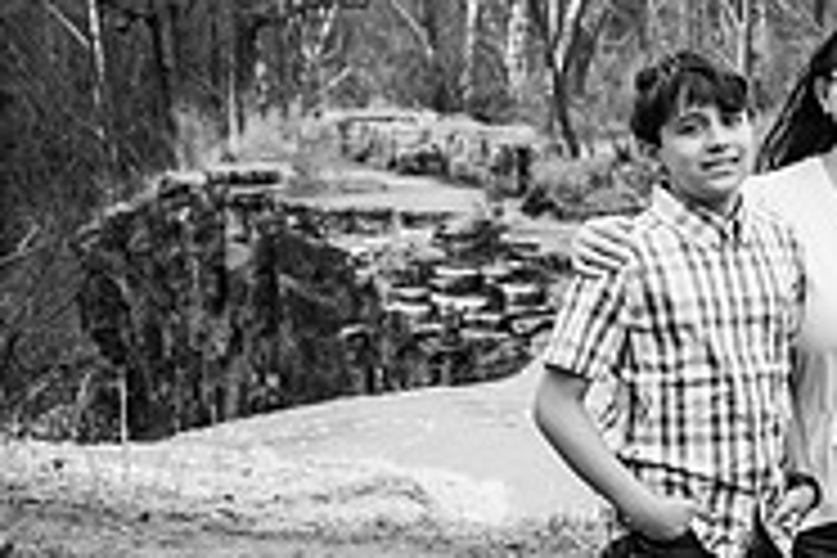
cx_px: 1152
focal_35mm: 105
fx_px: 2441
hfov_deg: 17.9
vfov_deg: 13.0
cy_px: 308
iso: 320
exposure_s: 1/500
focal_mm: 33
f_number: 3.5
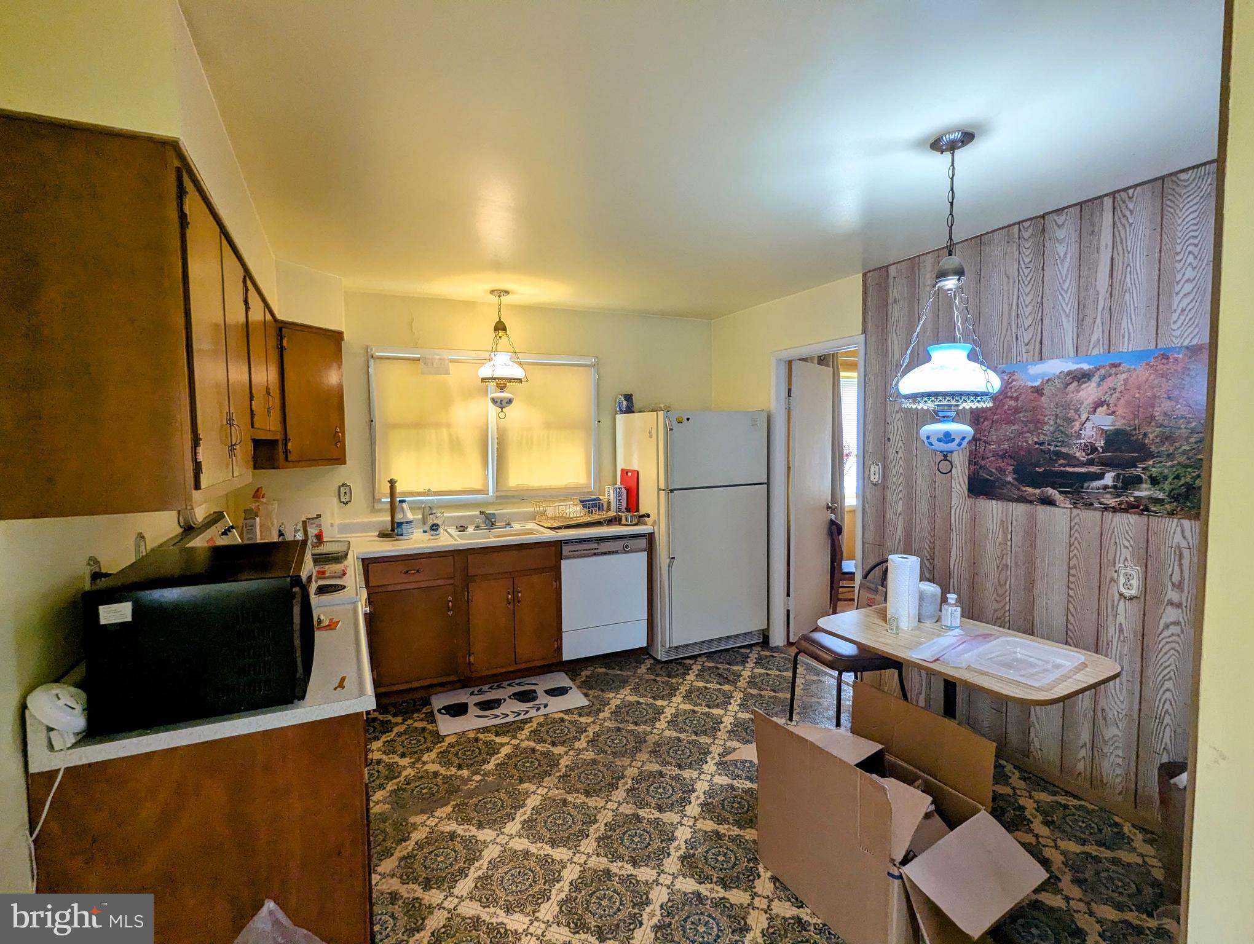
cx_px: 627
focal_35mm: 16
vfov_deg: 78.2
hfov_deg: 94.4
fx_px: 580
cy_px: 472
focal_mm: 2.35
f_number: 2.2
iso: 116
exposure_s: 1/58.5
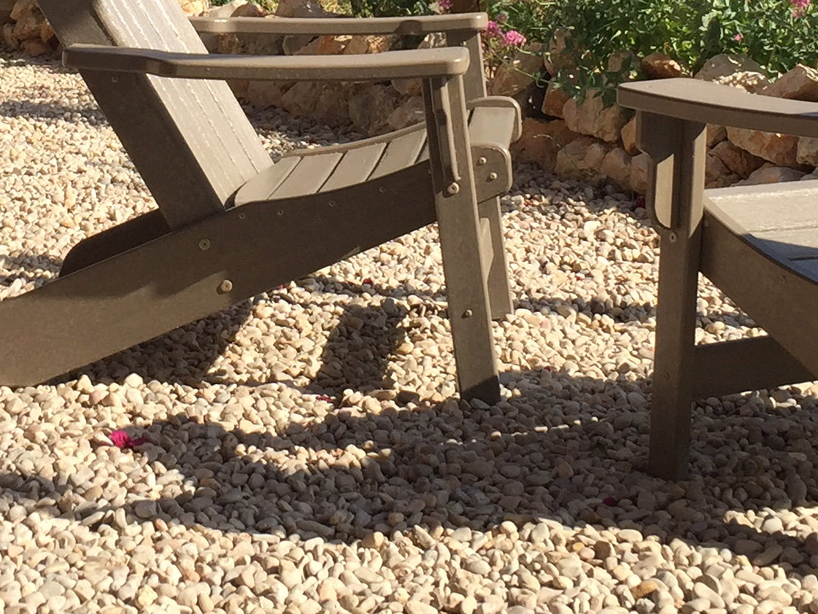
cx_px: 321
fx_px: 2174
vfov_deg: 15.4
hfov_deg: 21.3
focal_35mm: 92
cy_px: -134
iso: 32
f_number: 2.2
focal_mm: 4.15
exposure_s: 1/1464
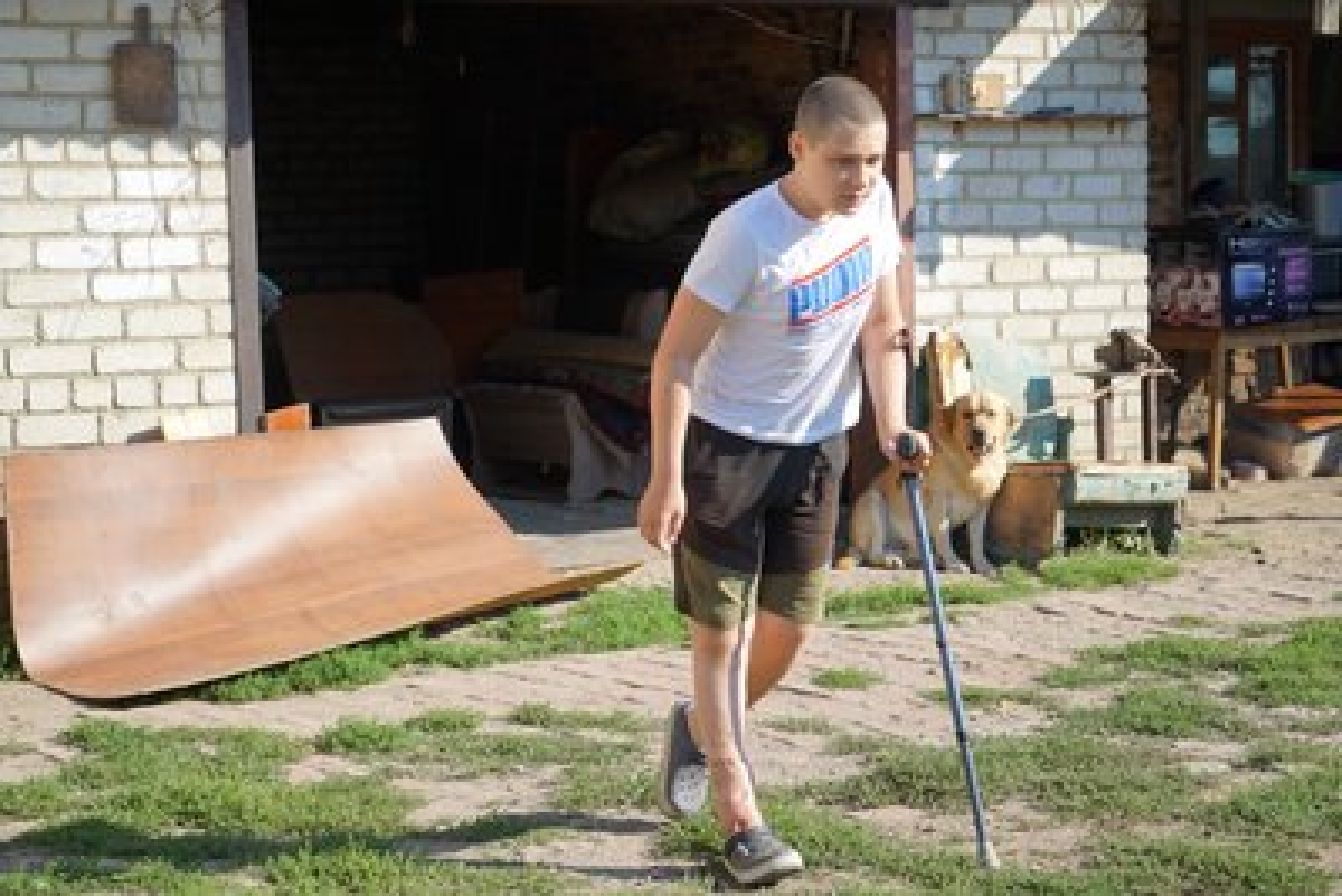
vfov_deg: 19.5
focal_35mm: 70
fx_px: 2610
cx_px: 671
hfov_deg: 28.8
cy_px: 448
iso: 100
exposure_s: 1/400
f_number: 5
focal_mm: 70
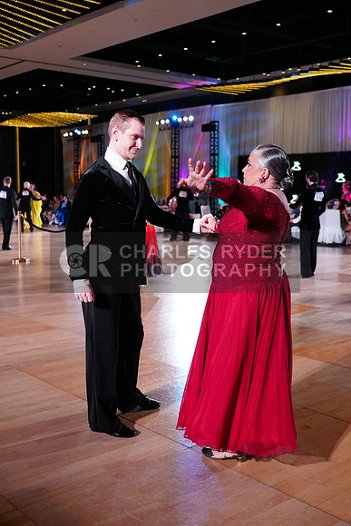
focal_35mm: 40
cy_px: 263
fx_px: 585
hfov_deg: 33.4
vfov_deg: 48.4
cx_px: 176
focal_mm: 40
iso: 2500
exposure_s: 1/320
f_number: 4
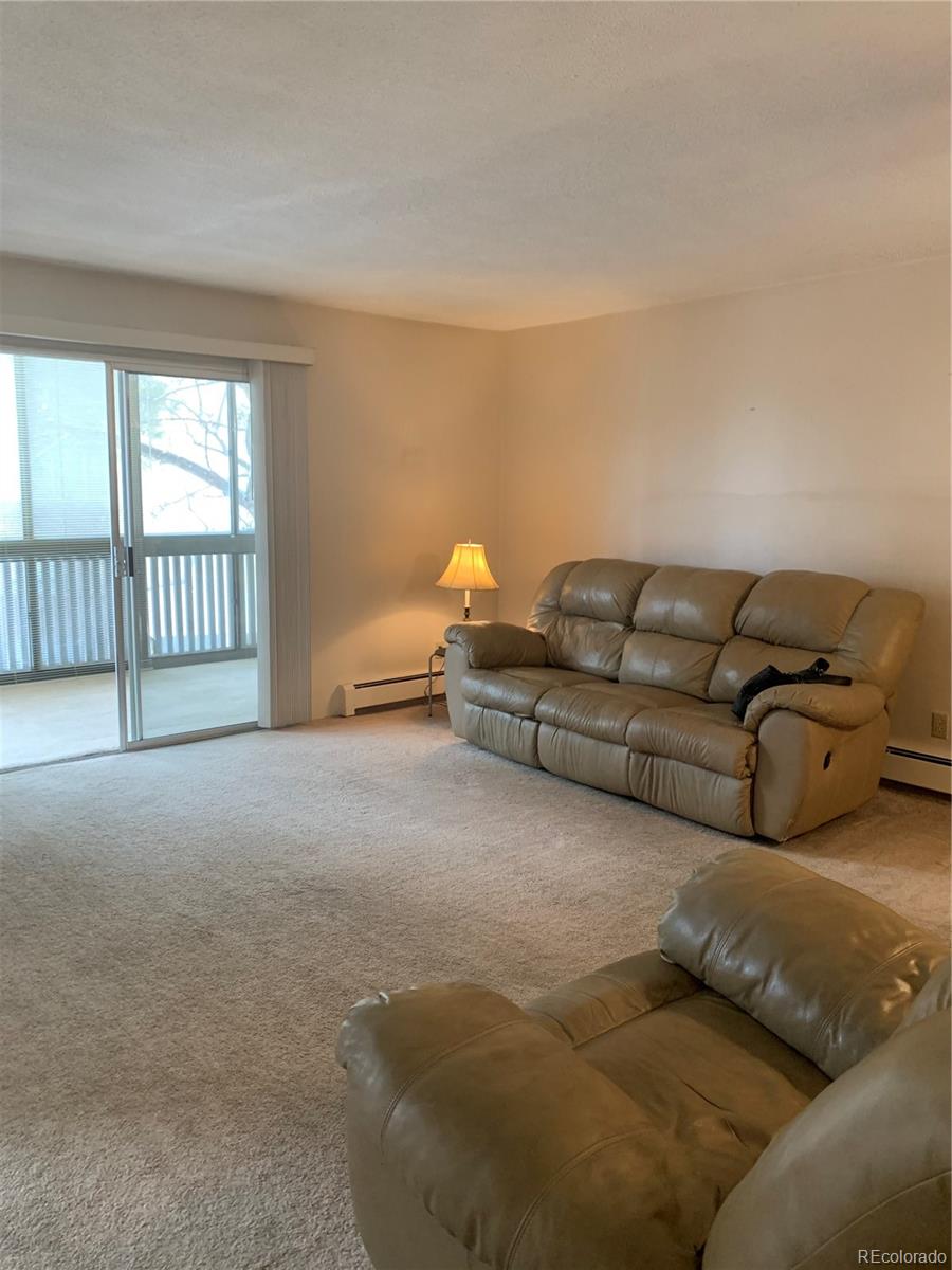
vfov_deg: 67.3
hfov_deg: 53.1
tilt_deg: -9.7
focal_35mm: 26
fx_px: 953
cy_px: 635
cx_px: 476
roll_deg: -0.4
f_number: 1.8
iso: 160
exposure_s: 1/60
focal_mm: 4.25
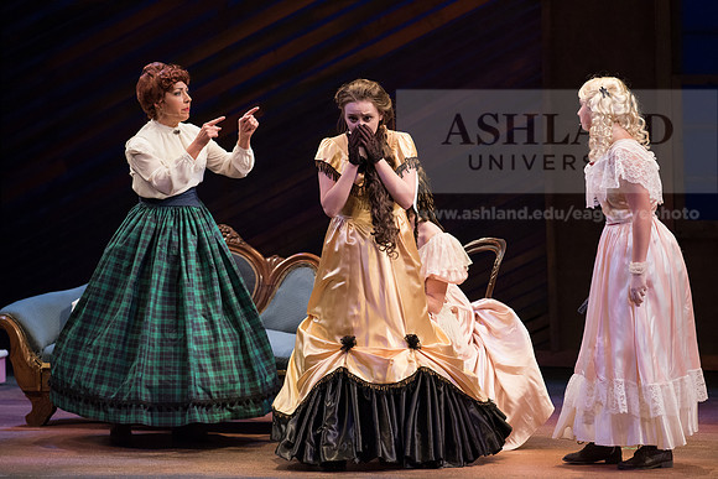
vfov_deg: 4.6
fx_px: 5984
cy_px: 240
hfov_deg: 6.9
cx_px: 359
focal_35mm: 300
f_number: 5
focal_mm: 300
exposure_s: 1/400
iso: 3200
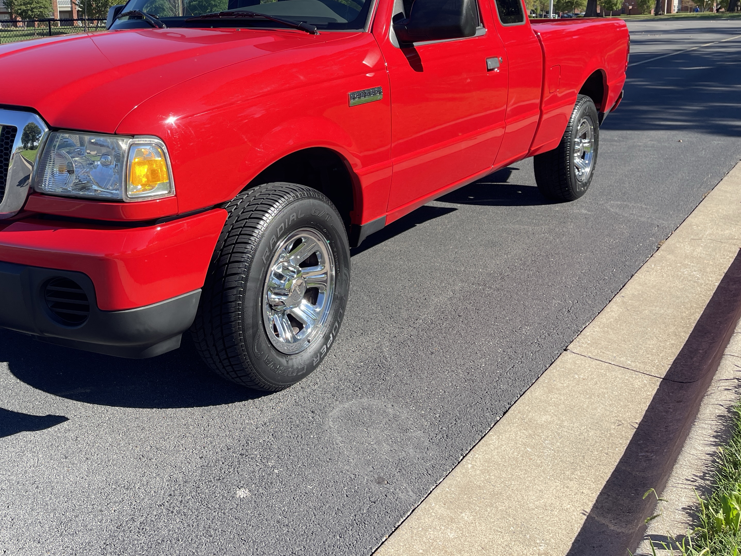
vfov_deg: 40.1
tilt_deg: -10.2
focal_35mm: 35
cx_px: 252
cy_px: 179
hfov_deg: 51.7
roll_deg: +1.3
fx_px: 749
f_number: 1.6
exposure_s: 1/1057
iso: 32
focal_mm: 5.1
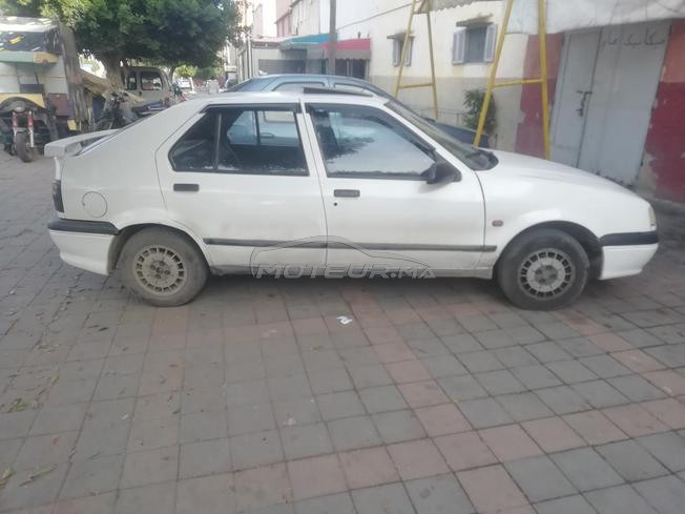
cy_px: 257
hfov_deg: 67.3
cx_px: 342
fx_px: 515
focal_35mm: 26
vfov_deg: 53.1
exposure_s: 1/161
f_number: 2.2
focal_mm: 3.21
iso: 50
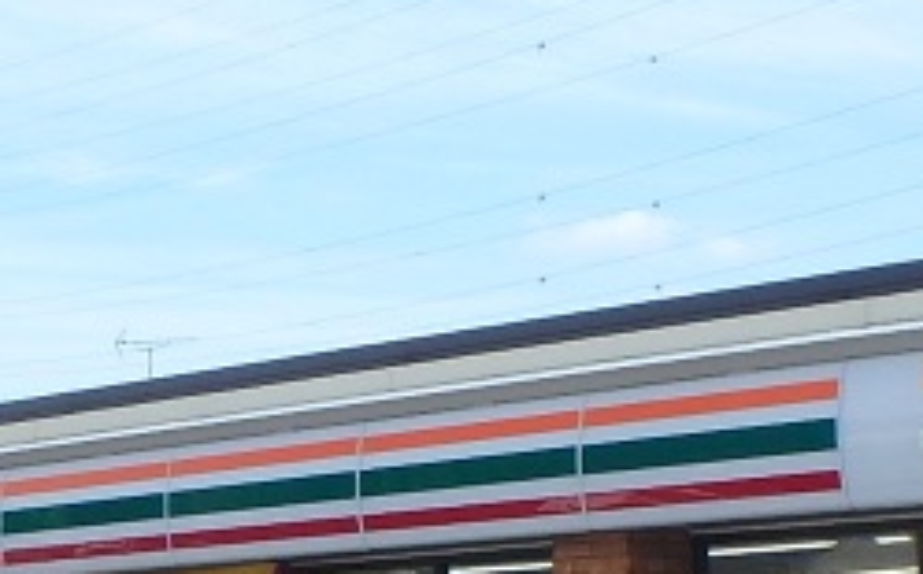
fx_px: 3467
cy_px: 422
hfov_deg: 15.1
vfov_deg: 9.5
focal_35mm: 138
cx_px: 311
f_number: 4.9
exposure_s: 1/500
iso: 125
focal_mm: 6
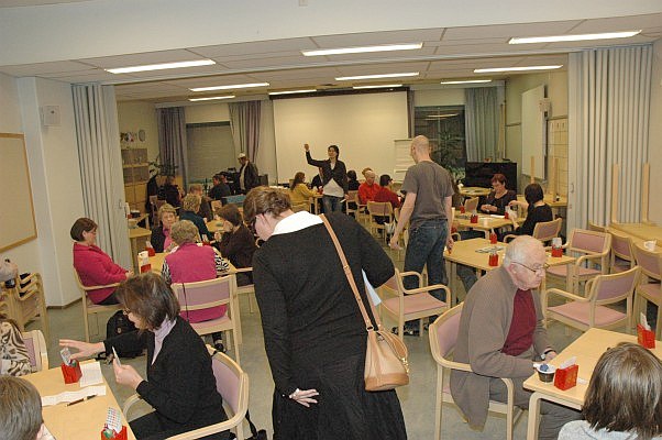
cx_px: 331
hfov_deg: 67.4
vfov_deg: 47.8
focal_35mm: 27
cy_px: 220
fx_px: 496
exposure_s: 1/80
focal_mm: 18
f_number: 7.1
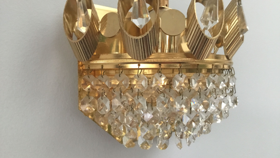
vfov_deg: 34.6
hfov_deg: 58.0
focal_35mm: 34
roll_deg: +2.2
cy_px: 70
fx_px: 252
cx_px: 141
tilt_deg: +2.2
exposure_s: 1/33
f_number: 2.4
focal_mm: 3.3
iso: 200
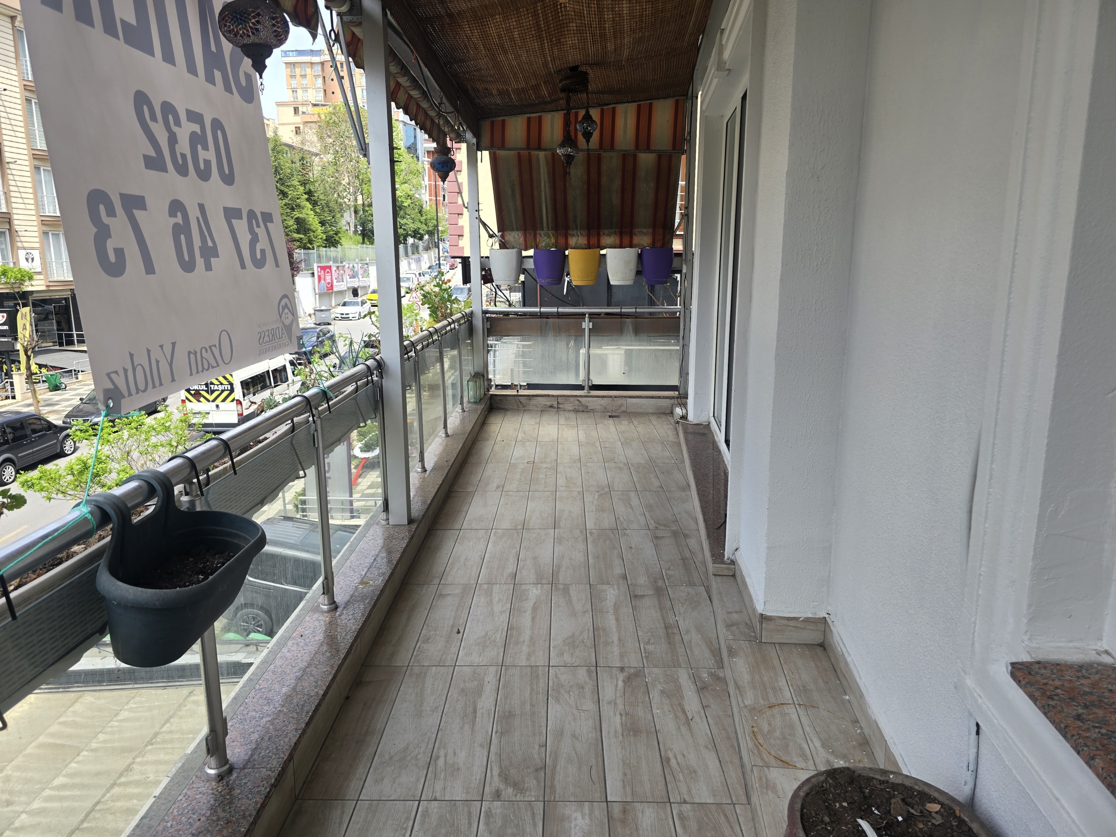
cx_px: 558
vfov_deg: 58.9
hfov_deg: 73.9
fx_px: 742
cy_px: 418
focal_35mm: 23
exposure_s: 1/206
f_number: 1.7
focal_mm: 6.3
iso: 12
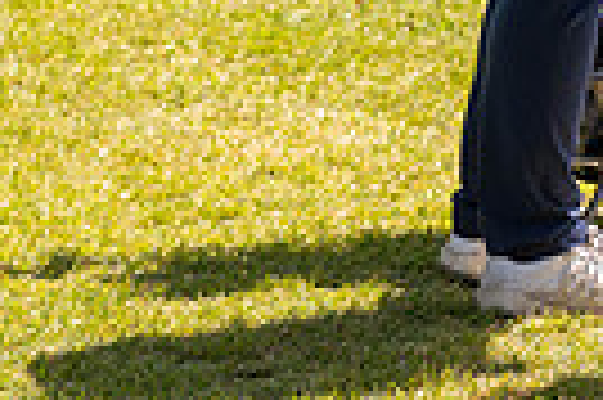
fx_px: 7043
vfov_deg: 3.2
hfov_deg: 4.9
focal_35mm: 421
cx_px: 639
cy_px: -398
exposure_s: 1/640
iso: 200
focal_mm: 97
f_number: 5
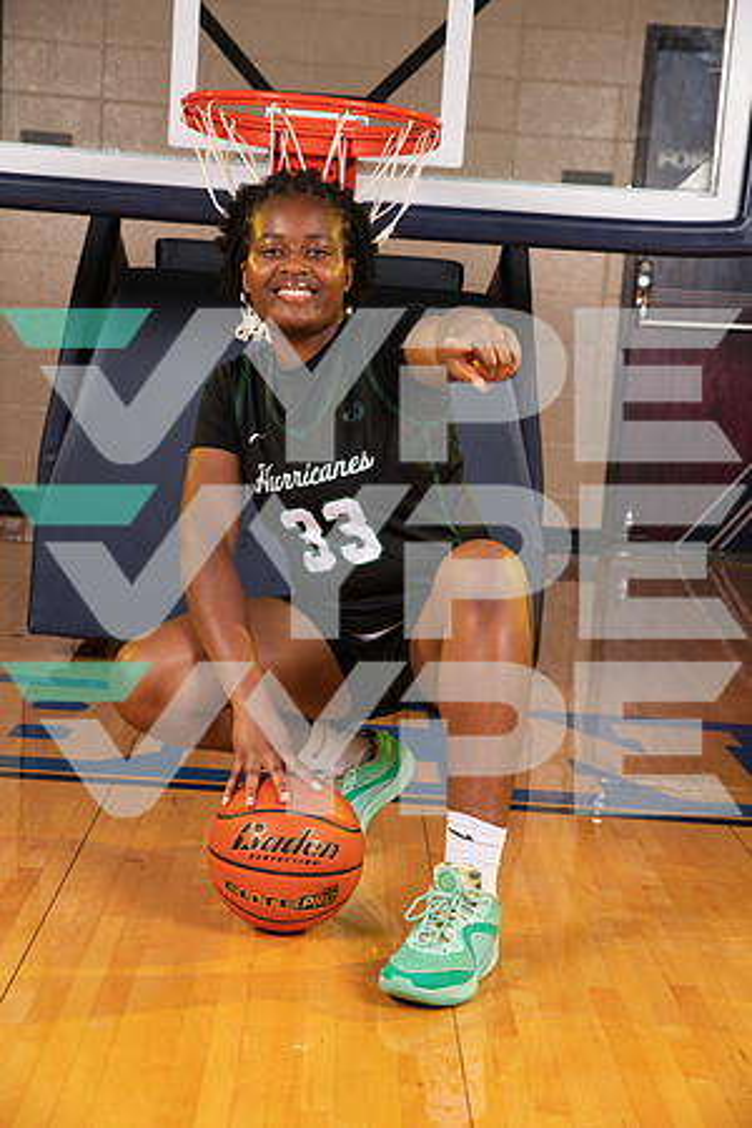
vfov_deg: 32.4
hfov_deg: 21.9
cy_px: 564
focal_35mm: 62
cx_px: 376
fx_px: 1943
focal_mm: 62
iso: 320
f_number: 7.1
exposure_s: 1/320
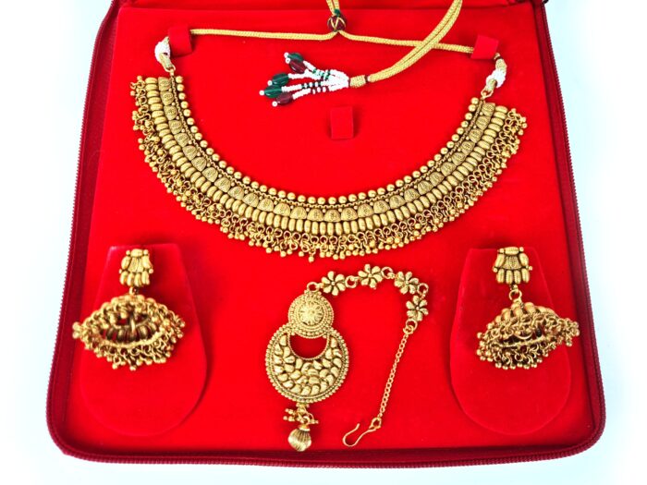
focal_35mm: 26
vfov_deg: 53.1
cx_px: 324
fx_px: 486
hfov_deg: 67.3
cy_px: 242
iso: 50
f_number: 1.8
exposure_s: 1/167
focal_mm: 5.4
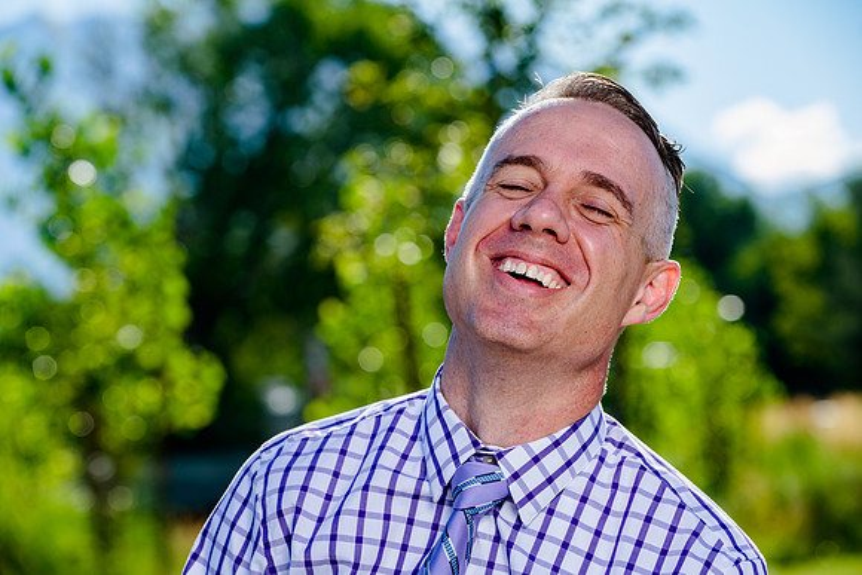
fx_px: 3353
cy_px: 288
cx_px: 431
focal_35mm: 140
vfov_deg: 9.8
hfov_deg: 14.7
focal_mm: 140
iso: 200
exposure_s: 1/400
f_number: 7.1
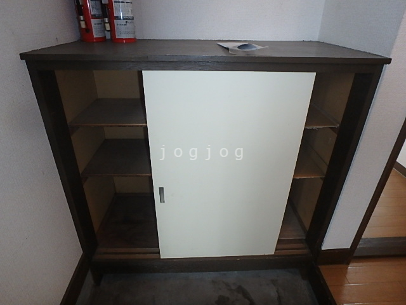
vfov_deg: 63.4
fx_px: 246
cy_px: 152
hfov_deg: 79.0
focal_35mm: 21
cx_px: 203
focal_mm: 3.7
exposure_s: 1/30
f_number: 3.5
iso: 400
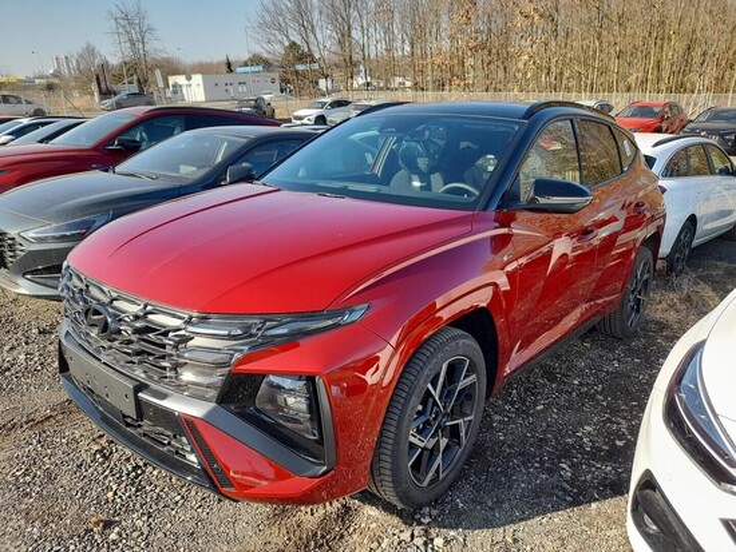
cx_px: 368
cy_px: 276
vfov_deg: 54.9
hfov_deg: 69.4
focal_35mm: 25
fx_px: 532
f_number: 2
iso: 20
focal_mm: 4.6
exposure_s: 1/153
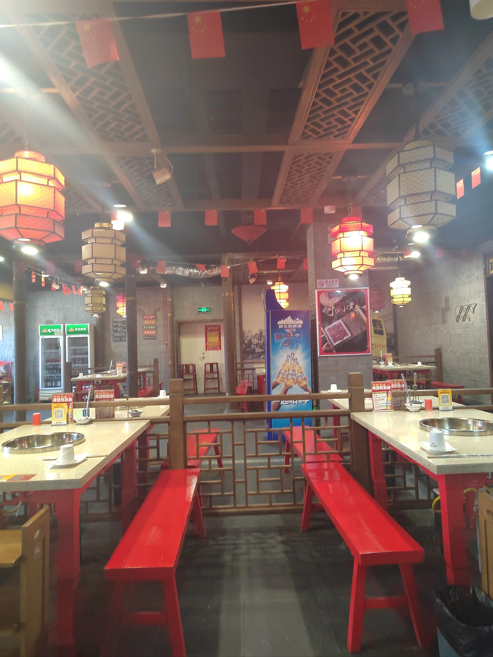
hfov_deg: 58.9
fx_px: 437
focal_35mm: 23
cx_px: 246
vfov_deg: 73.9
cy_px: 328
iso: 2869
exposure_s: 1/33.3
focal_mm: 5.52
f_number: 1.9
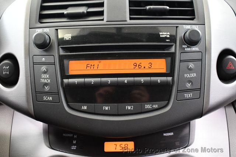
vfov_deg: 35.9
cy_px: 78
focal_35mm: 37
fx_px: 242
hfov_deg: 51.9
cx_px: 118
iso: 5000
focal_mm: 25
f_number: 4
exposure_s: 1/60
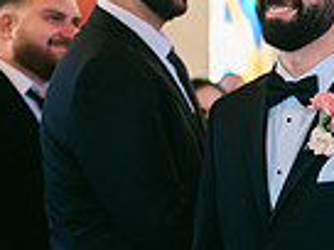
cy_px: 143
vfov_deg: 10.0
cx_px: 366
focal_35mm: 148
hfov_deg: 13.1
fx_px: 1428
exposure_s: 1/320
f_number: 1.2
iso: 800
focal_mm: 35
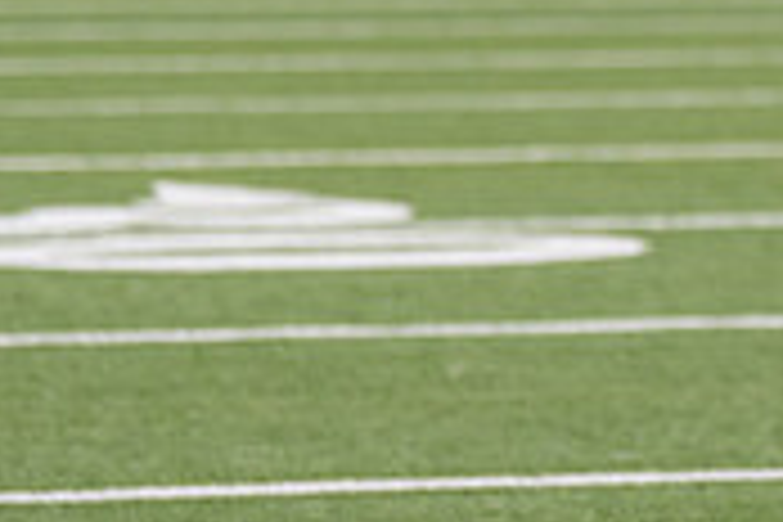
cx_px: 1291
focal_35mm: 460
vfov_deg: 3.0
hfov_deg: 4.4
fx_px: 10004
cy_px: 71
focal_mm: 101
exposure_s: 1/2500
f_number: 2.8
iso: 400
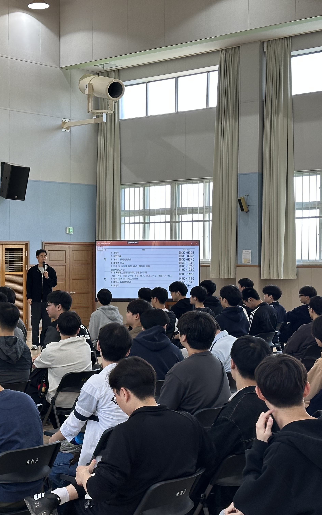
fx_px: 955
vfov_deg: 30.2
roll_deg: +0.2
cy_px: 257
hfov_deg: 18.8
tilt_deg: +0.6
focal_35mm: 68
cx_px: 36
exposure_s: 1/120
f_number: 1.78
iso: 80
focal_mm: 6.86
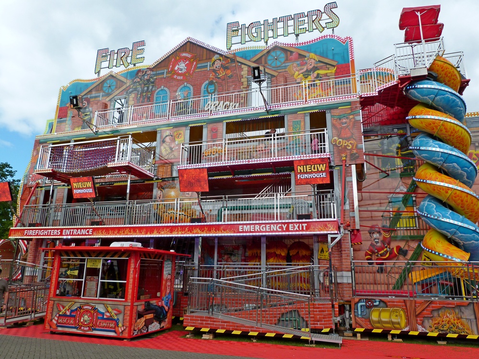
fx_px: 346
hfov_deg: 69.4
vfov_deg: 54.9
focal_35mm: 25
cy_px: 180
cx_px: 240
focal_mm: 4.5
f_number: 3.6
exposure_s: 1/800
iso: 100
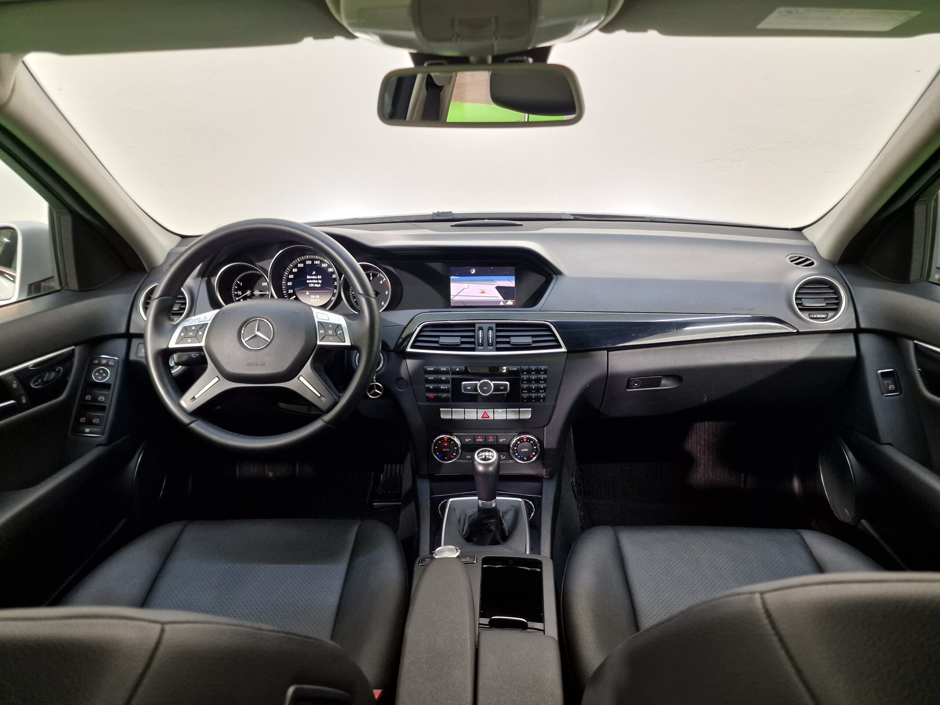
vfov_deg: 58.9
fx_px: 625
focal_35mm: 23
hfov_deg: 73.9
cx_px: 470
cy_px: 352
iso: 400
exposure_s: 1/33
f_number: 1.8
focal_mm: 6.4
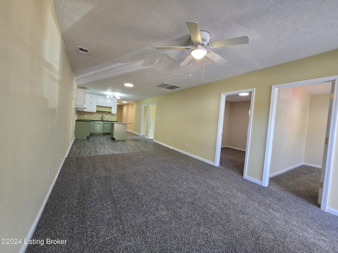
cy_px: 126
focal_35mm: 13
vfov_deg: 89.9
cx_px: 169
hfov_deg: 106.2
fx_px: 127
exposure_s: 1/60
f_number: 2.2
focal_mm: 1.7
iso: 160
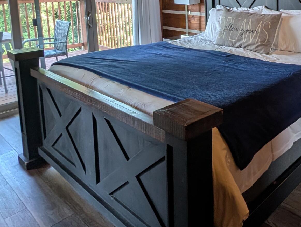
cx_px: 235
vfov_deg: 42.3
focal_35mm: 31
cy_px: 29
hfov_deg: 54.8
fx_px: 270
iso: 51
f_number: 1.7
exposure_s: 1/40
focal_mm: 2.02
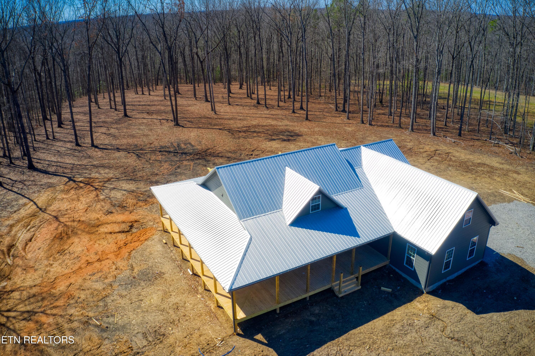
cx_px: 268
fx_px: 416
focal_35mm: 28
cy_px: 178
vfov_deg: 46.4
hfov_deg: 65.5
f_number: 5.6
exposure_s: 1/80
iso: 400
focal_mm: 10.26
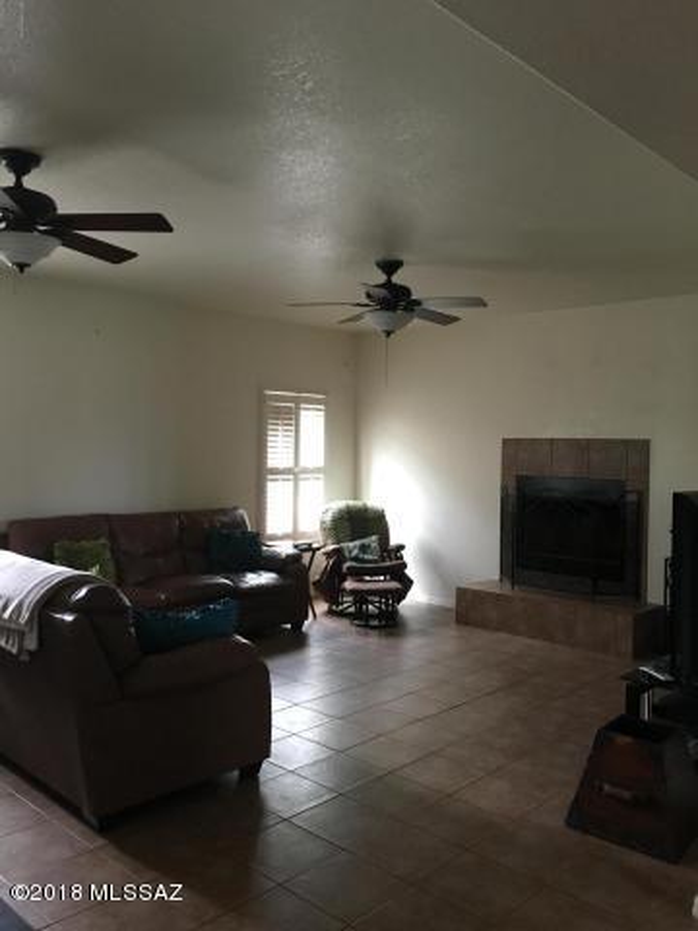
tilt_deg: -1.6
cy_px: 466
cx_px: 349
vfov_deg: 61.7
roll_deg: -0.2
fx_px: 780
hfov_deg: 48.2
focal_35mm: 29
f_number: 2.2
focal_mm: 4.15
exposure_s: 1/24
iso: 200
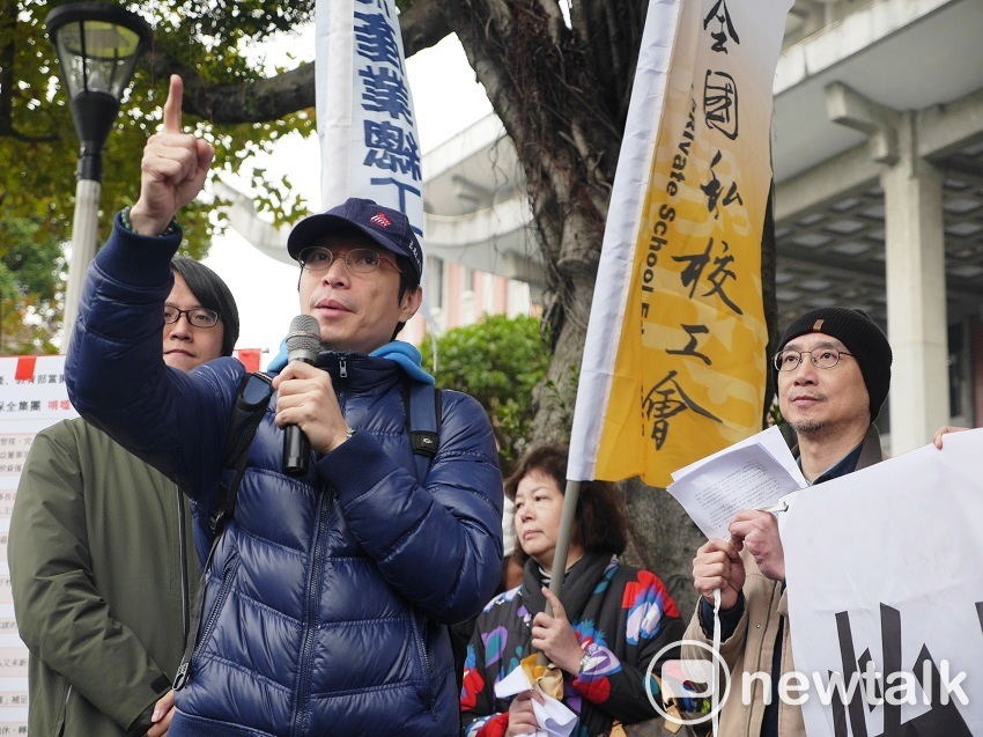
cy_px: 368
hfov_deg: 27.8
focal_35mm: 70
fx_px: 1987
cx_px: 492
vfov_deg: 21.0
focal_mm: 35
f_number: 2.8
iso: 320
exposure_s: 1/80
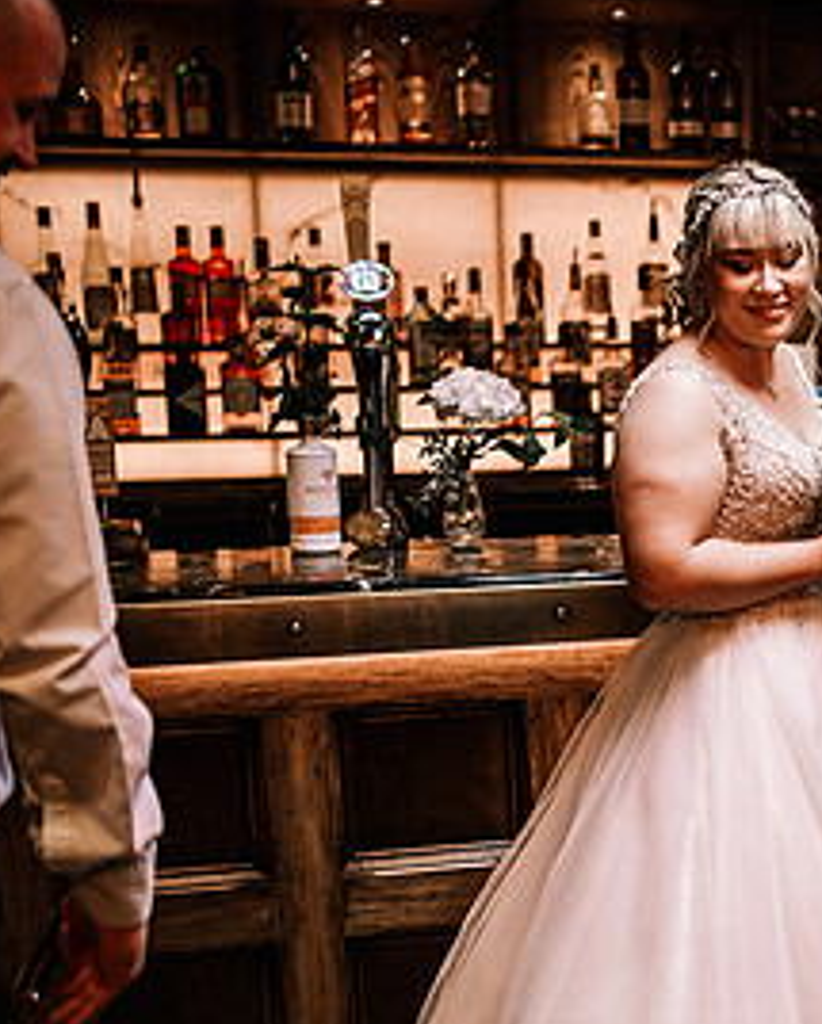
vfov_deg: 26.5
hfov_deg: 19.8
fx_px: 2155
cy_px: 724
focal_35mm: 71
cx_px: 1086
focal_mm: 35
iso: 500
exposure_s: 1/500
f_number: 1.4
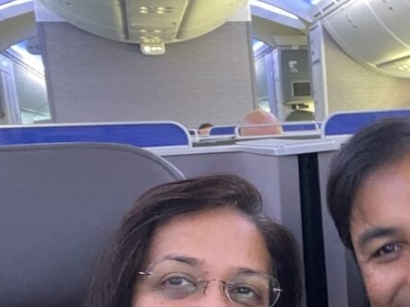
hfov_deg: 34.7
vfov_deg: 26.9
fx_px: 628
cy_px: 254
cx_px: 347
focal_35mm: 53
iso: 800
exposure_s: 1/15
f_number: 2.2
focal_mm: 2.71
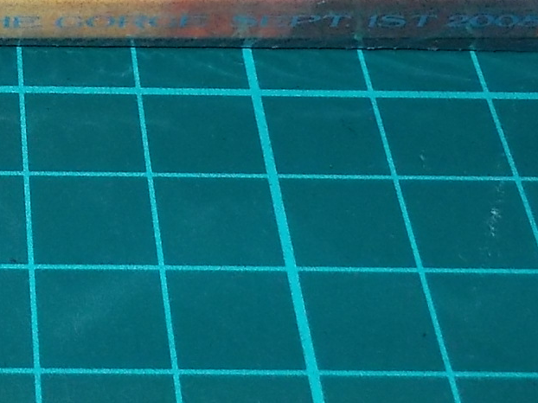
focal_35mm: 106
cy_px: 75
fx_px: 1647
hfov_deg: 18.1
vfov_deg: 13.9
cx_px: -3
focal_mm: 4.1
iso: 200
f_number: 3.3
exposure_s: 1/30
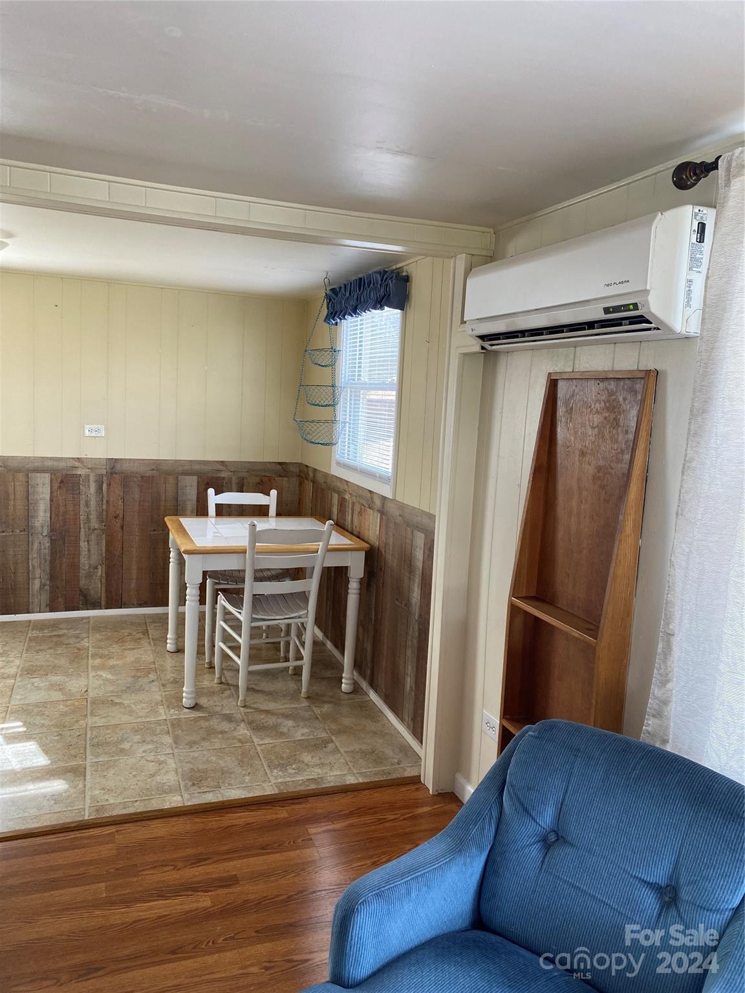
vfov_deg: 67.3
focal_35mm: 26
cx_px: 372
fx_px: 746
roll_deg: -2.7
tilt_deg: -6.9
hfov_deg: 53.1
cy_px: 496
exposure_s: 1/121
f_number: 1.8
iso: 125
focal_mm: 4.25
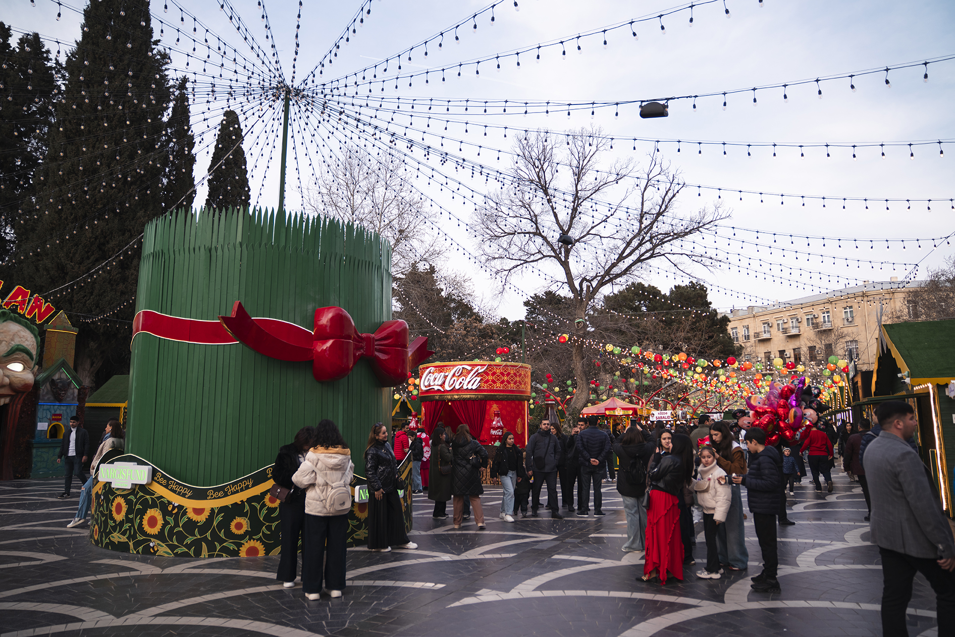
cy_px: 318
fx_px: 637
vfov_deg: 53.2
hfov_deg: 73.7
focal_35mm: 24
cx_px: 478
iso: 125
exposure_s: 1/1000
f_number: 4
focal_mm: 24
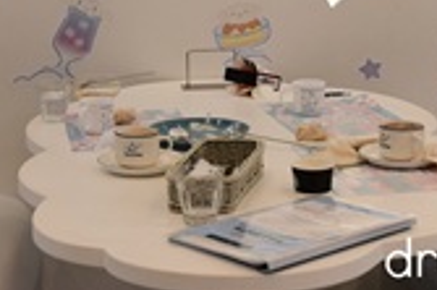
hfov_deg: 18.9
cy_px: -135
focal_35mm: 108
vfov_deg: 12.1
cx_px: 186
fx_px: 1310
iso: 400
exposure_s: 1/200
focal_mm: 24
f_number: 7.1
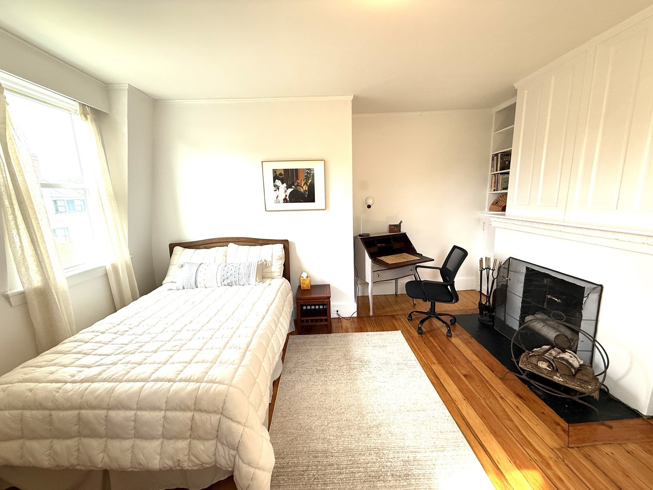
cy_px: 245
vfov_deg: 85.7
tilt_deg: -10.9
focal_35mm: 14
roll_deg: +1.5
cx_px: 326
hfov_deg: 102.1
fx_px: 264
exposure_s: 1/120
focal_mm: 2.22
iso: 80
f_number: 2.2
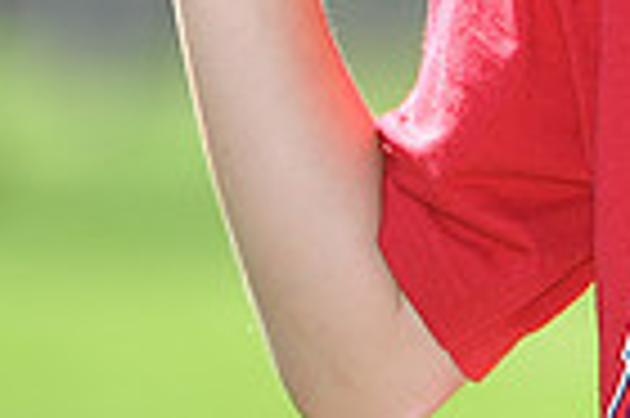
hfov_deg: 3.0
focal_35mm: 686
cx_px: 904
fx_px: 11991
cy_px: -328
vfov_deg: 2.0
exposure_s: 1/400
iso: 200
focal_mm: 165
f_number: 4.5
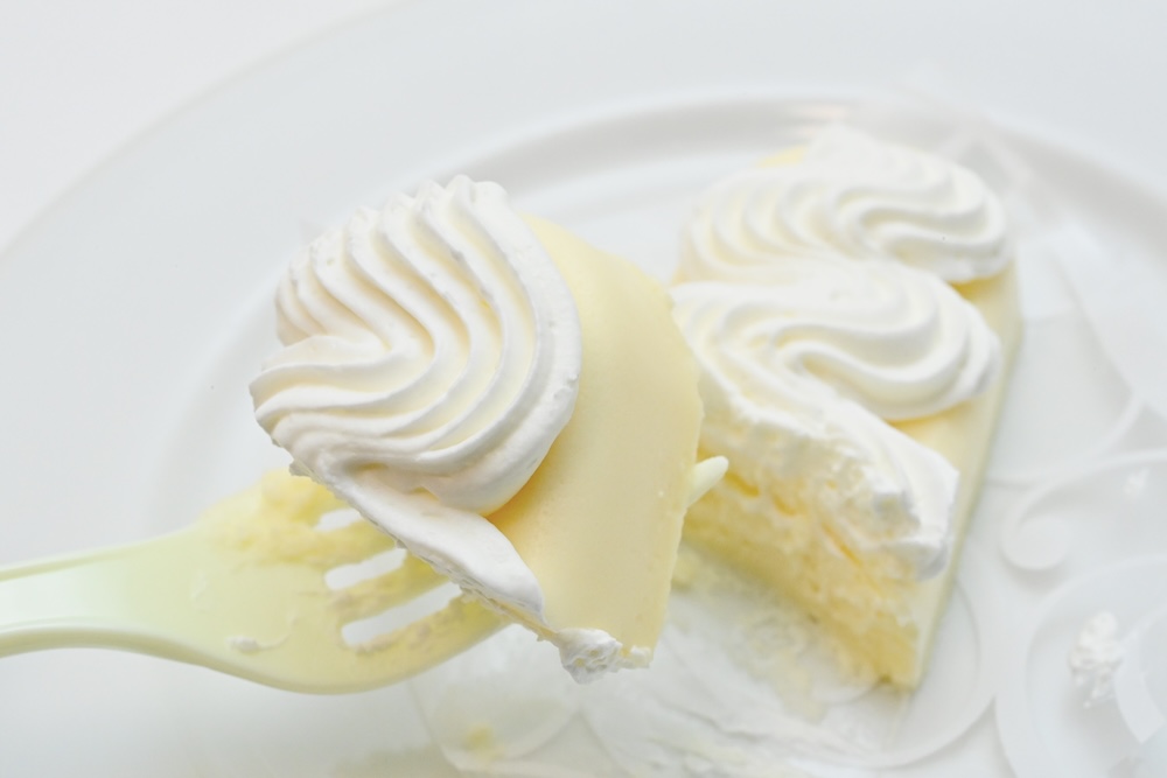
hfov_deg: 33.4
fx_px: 1945
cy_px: 389
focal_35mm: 60
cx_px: 584
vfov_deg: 22.6
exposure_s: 1/200
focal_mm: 60
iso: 6400
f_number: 18
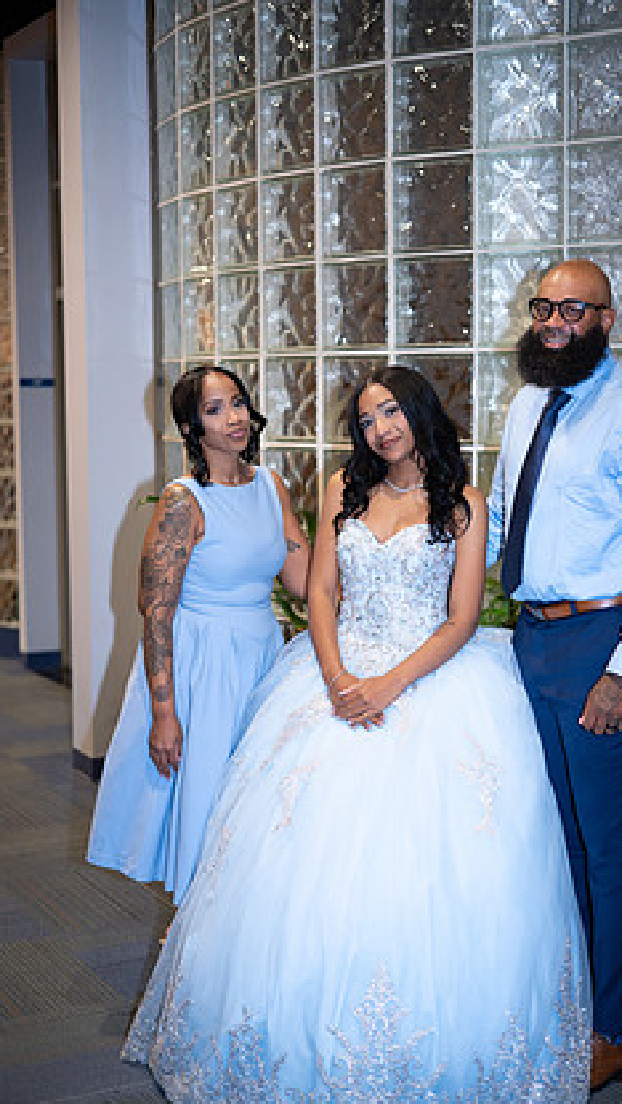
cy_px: 556
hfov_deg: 20.4
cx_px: 369
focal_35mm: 59
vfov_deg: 35.4
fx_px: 1727
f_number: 1.8
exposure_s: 1/160
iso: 640
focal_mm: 50
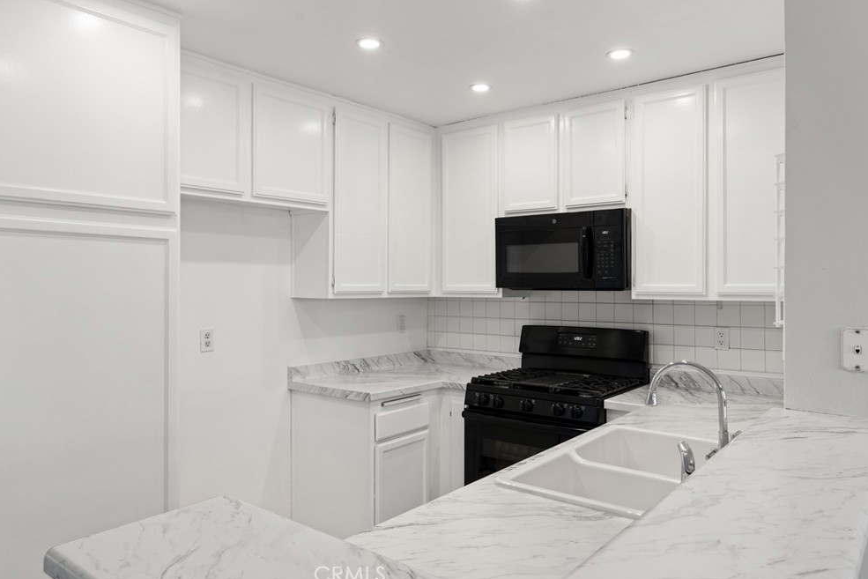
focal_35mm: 26
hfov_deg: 69.4
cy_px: 286
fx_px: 627
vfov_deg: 49.6
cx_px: 434
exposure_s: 1/8
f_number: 8
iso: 320
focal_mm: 25
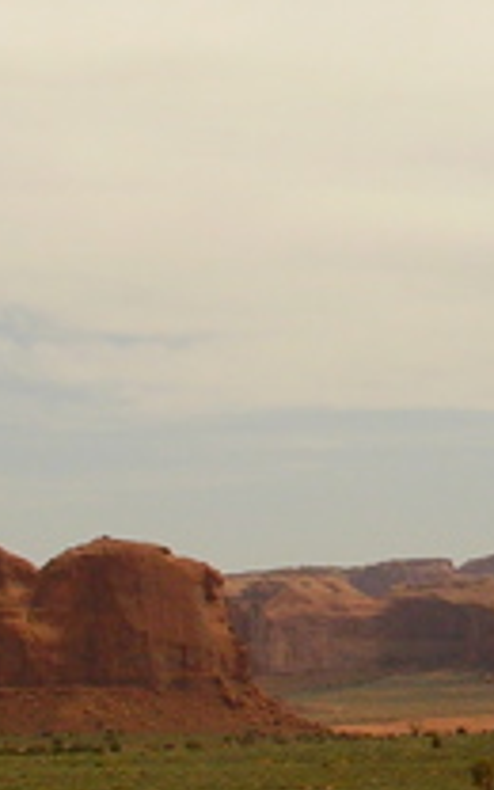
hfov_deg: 10.3
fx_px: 2671
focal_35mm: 124
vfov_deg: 16.8
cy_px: 380
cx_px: 646
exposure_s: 1/551
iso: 50
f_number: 5.6
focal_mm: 5.8
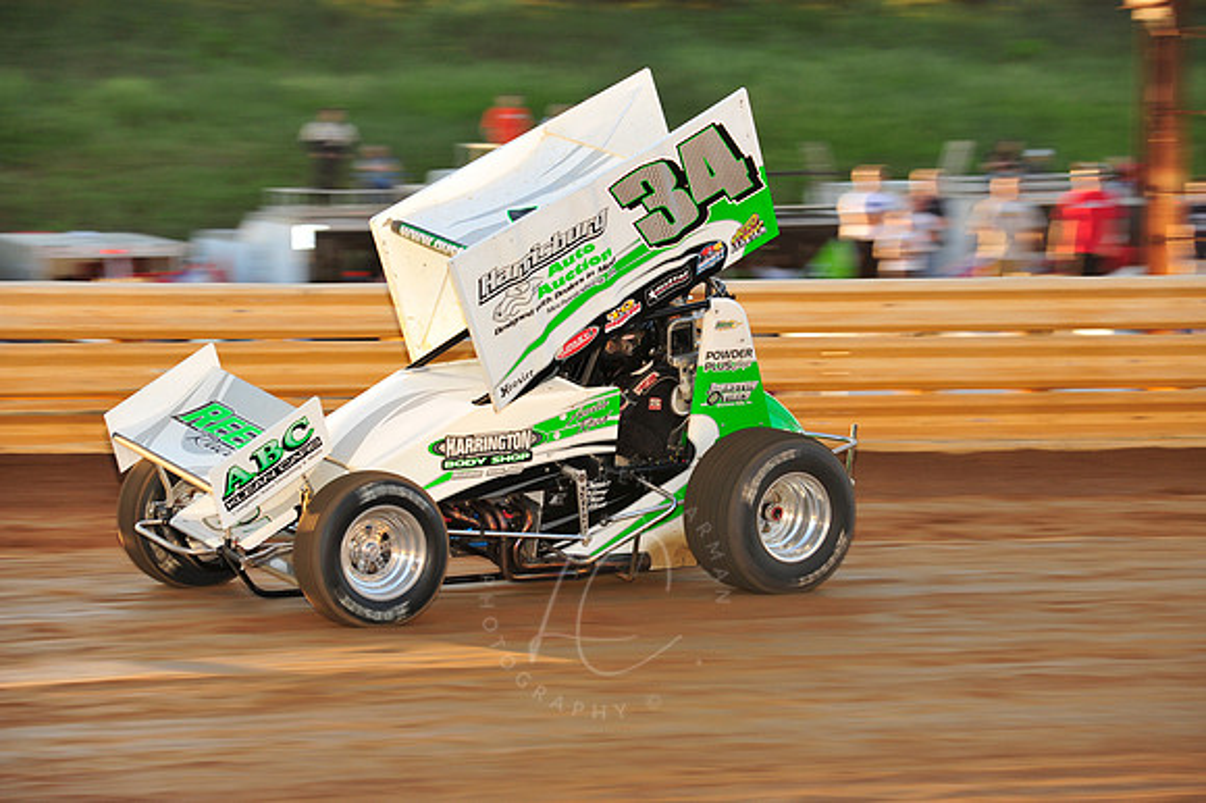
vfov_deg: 8.8
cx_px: 603
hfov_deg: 13.3
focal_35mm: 155
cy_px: 402
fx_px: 5189
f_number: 7.1
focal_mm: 155
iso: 640
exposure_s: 1/320
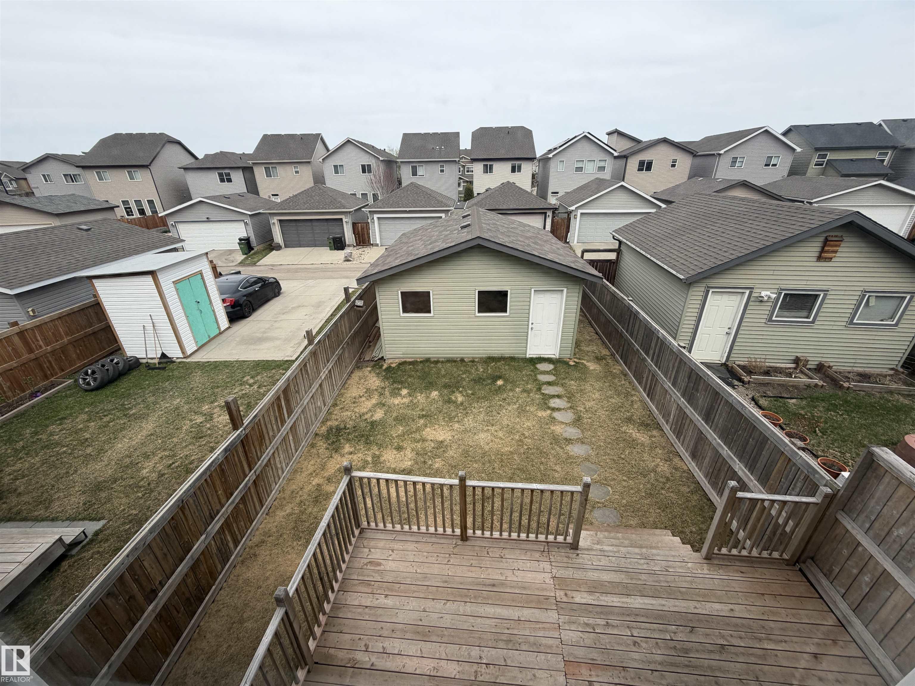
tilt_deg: -26.3
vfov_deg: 85.7
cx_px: 458
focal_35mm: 14
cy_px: 343
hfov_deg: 102.1
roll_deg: +1.1
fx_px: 370
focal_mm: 2.22
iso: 40
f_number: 2.2
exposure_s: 1/770
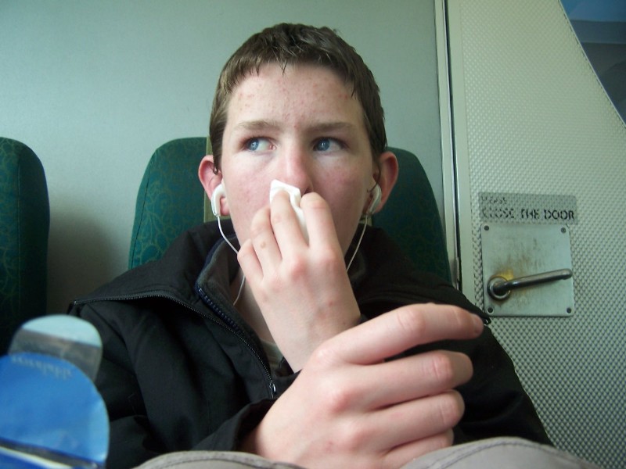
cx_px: 313
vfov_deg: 37.7
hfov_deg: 49.0
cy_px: 234
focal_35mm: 38
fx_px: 687
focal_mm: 6.3
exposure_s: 1/30
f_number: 2.8
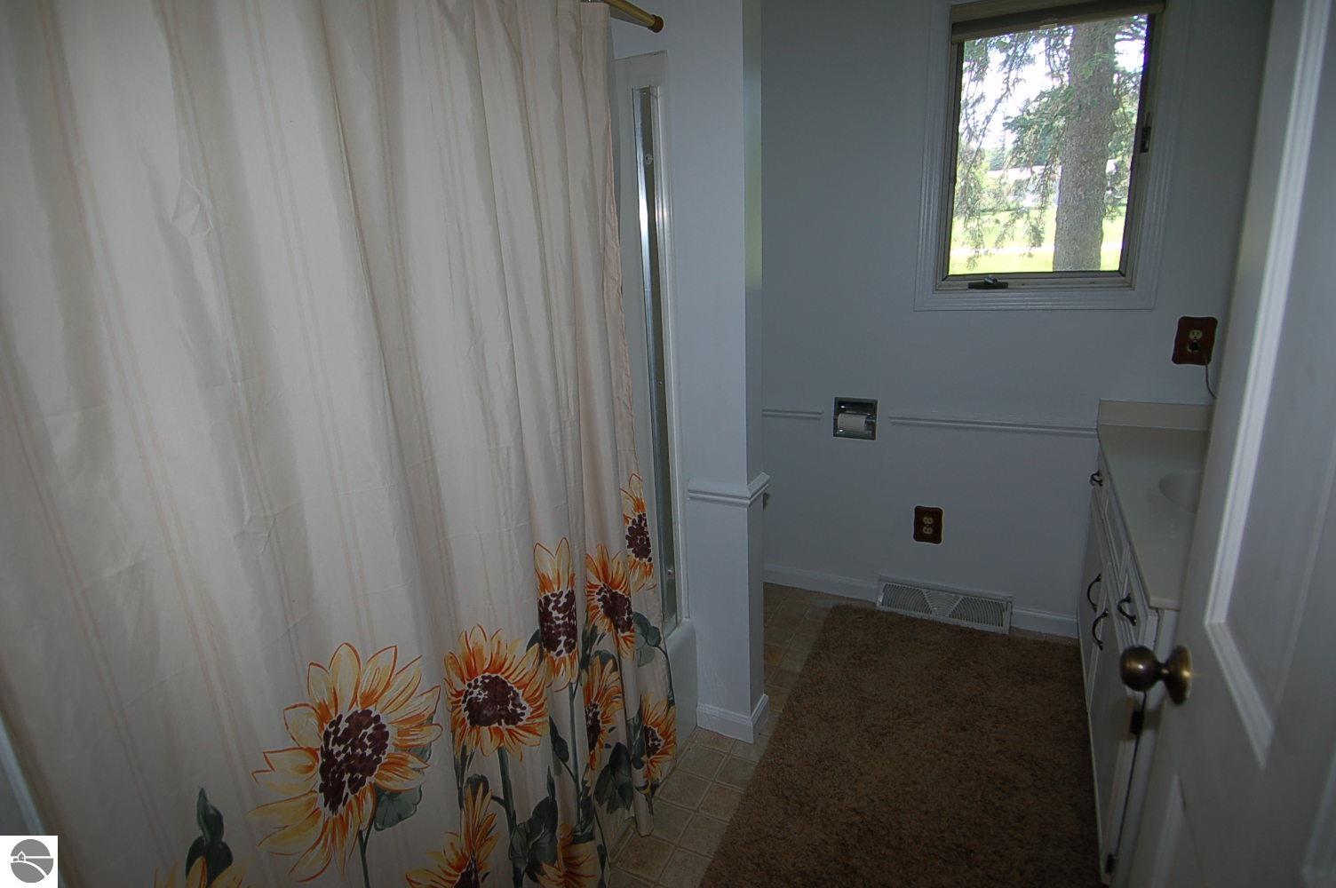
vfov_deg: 67.3
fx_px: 667
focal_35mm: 18
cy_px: 444
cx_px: 668
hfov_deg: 90.1
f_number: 4
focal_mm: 12
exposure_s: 1/60
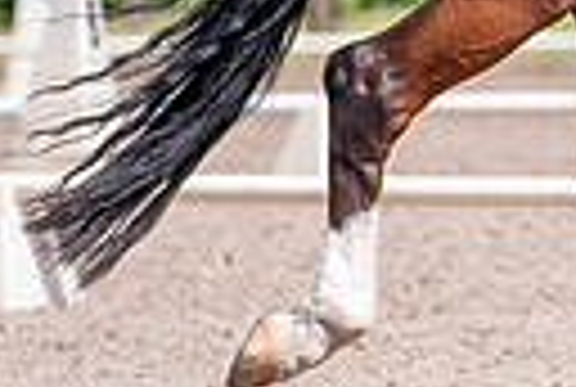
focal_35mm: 1224
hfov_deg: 1.7
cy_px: -522
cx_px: 1092
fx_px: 19630
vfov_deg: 1.1
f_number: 3.2
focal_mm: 200
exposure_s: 1/1600
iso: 100
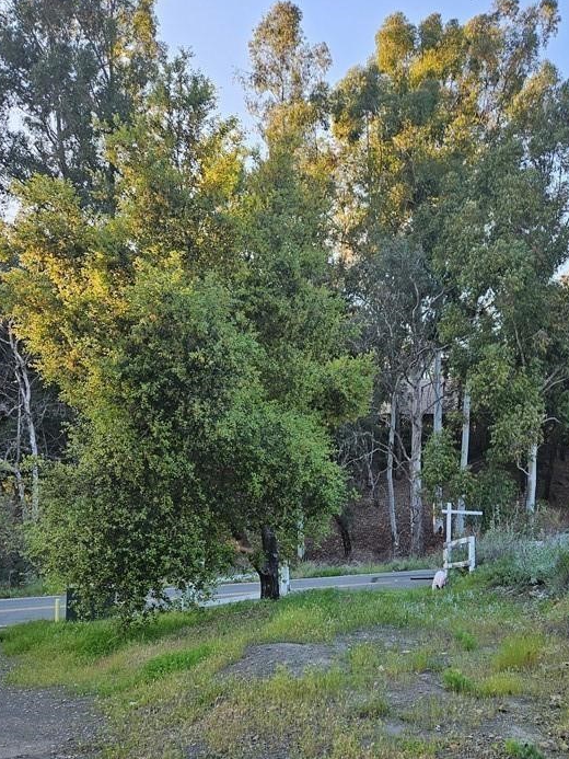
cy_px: 532
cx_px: 357
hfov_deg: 41.5
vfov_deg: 52.4
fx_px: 745
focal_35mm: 34
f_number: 1.8
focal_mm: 5.4
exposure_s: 1/123
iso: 25
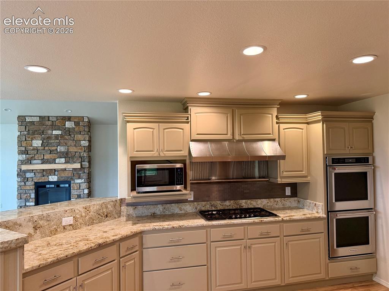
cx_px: 194
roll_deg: +0.6
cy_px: 146
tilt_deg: +2.2
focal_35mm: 24
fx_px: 270
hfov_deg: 71.6
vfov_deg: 56.8
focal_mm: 6.76
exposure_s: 1/218
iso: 200
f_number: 1.78
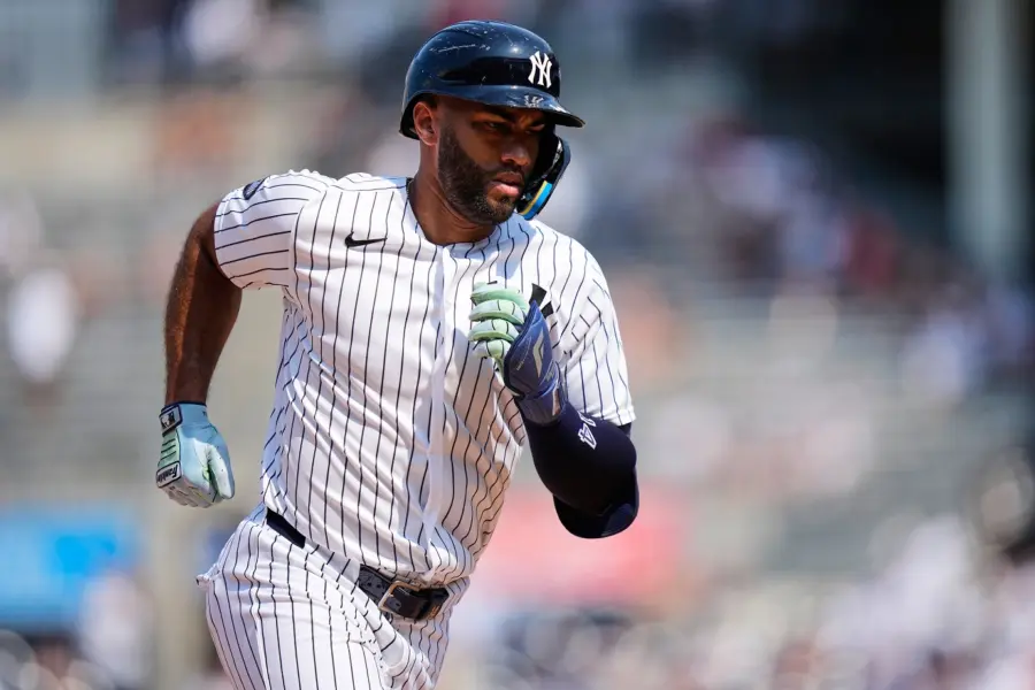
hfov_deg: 5.2
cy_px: 345
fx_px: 11499
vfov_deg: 3.4
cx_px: 518
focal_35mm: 400
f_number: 2.8
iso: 400
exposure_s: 1/6400
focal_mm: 400
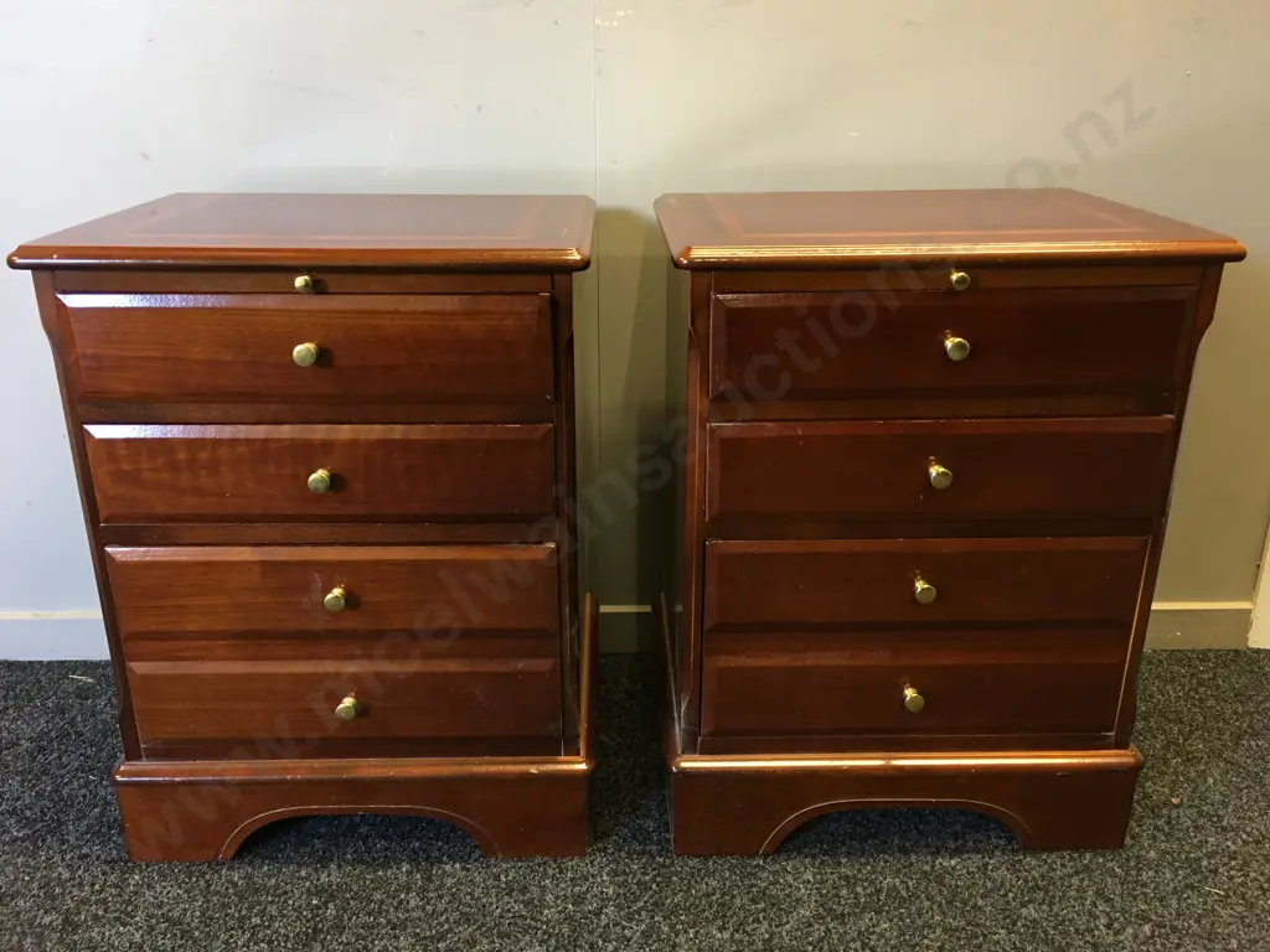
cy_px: 476
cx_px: 635
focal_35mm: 29
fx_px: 1064
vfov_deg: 48.2
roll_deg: -0.5
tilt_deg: -18.4
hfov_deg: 61.7
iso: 100
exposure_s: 1/17
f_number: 2.2
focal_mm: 4.15
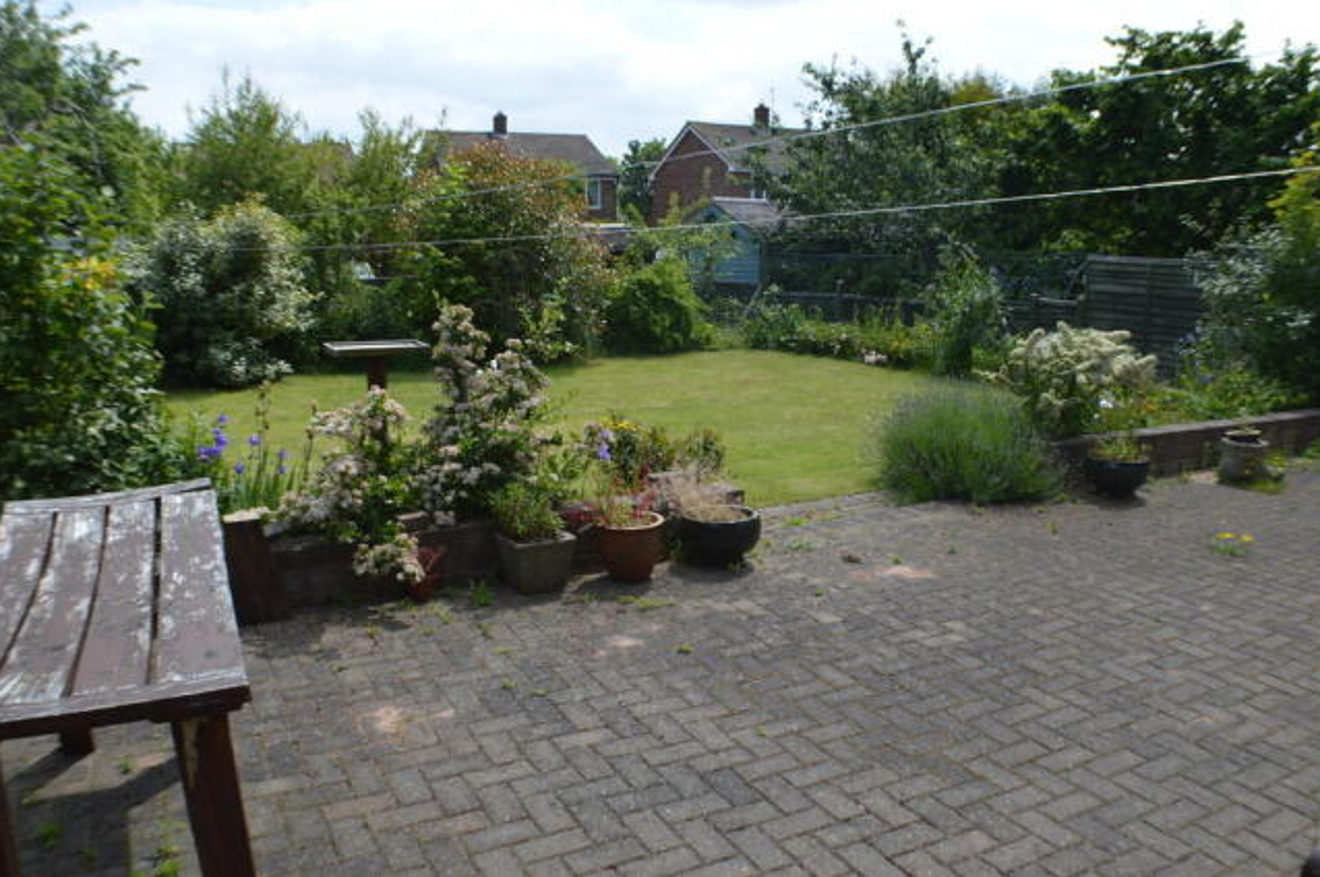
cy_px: 428
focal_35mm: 37
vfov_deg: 35.9
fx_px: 1355
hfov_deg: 51.9
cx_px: 666
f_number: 7.1
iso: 100
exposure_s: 1/200
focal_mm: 24
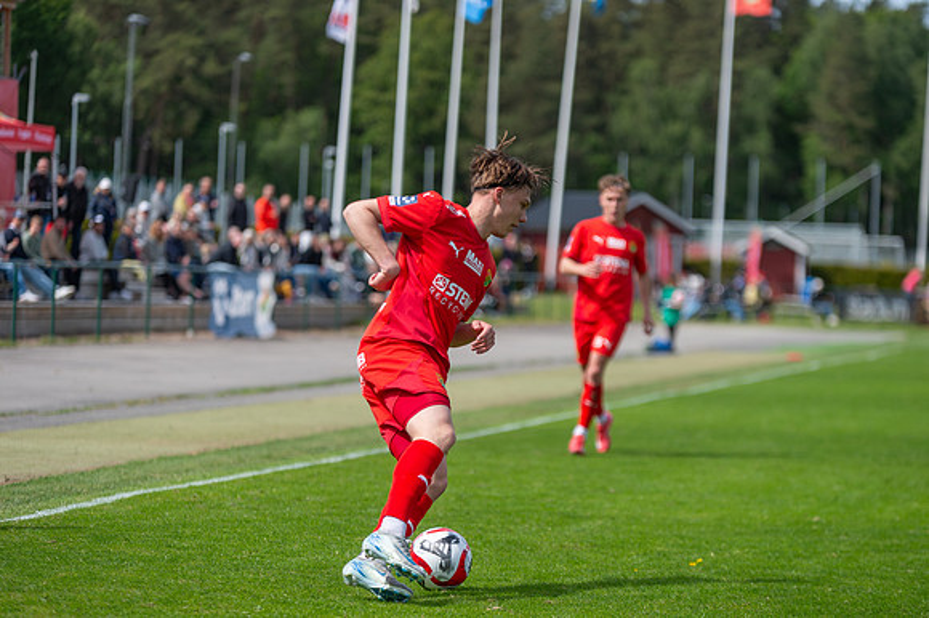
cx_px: 464
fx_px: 3644
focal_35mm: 141
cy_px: 309
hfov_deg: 14.5
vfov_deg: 9.7
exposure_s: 1/2500
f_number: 3.2
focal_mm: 140
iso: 180
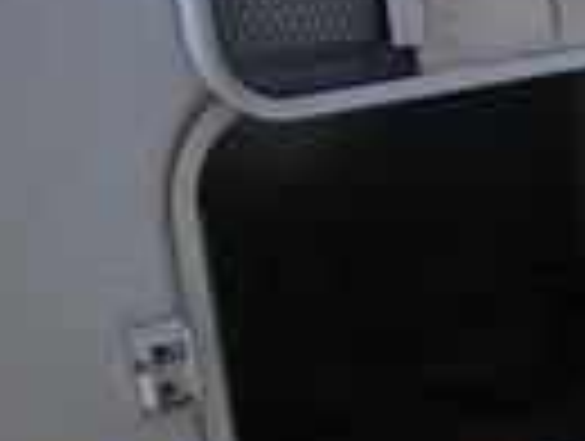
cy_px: 608
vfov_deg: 15.7
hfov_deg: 20.0
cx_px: 783
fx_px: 1507
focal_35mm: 89
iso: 25
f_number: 2.2
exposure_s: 1/635
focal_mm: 4.15
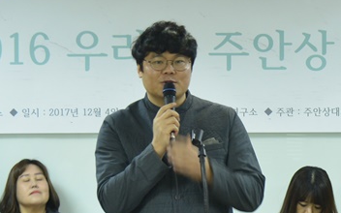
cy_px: 133
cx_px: 248
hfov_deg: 11.9
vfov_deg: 7.5
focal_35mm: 176
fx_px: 1636
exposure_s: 1/40
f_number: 4
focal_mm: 38
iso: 800
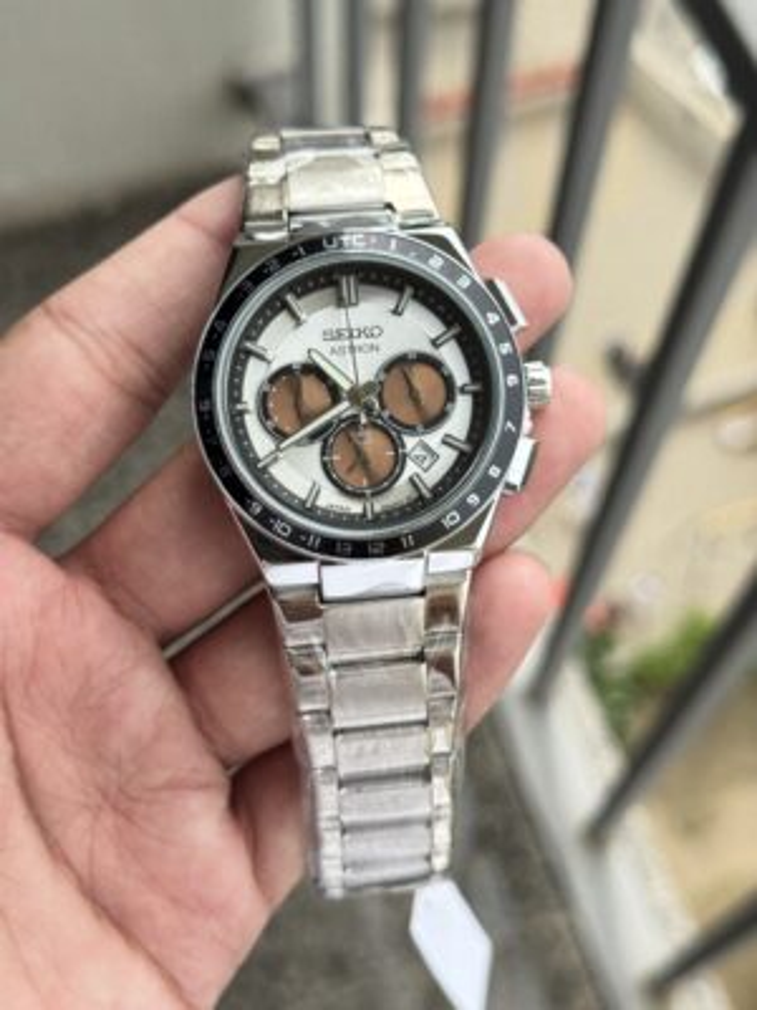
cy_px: 505
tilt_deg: -63.8
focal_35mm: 48
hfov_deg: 30.3
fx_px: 1400
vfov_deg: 39.7
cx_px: 378
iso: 64
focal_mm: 6.76
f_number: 1.78
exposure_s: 1/1681
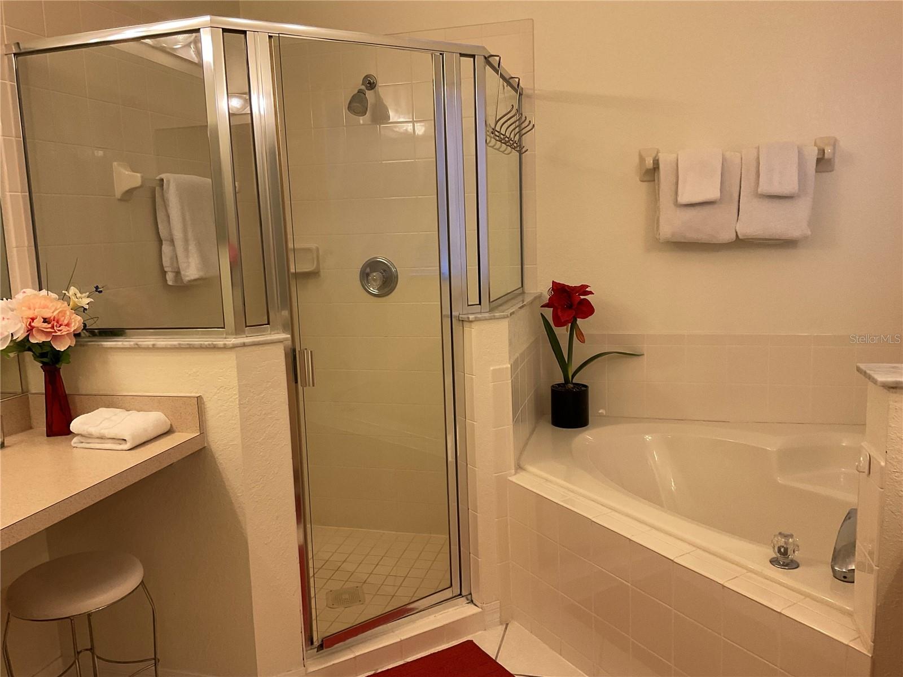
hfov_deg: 61.7
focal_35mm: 29
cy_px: 338
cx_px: 452
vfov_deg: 48.2
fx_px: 756
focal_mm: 3
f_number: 1.8
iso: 80
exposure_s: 1/60
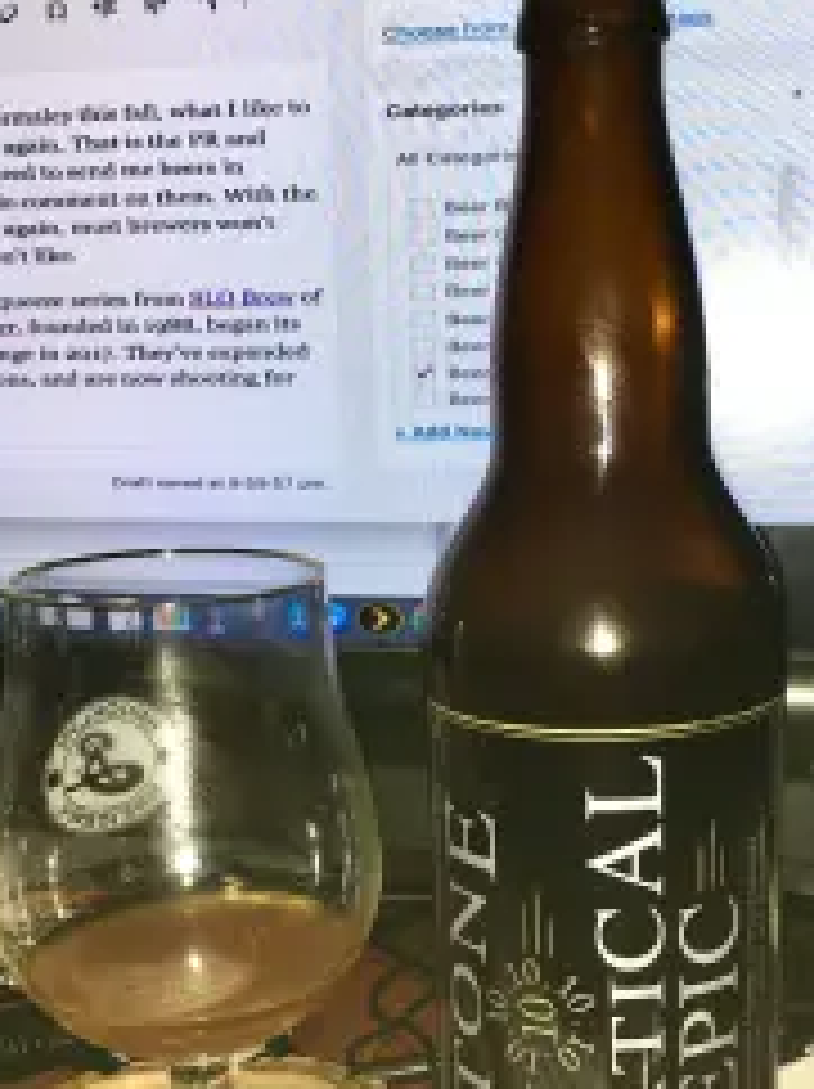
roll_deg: +2.1
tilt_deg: -16.3
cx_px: 459
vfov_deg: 39.3
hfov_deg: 30.2
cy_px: 711
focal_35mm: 48
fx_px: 1508
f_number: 2.2
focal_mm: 4.15
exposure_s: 1/47
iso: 25
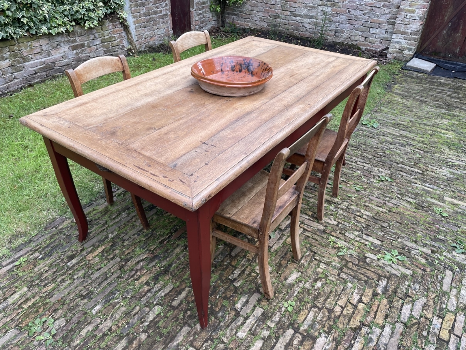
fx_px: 350
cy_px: 175
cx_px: 233
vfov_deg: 53.1
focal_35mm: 26
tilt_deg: -35.0
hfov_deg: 67.3
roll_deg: -1.2
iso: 32
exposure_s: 1/362
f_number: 1.6
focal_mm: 4.2
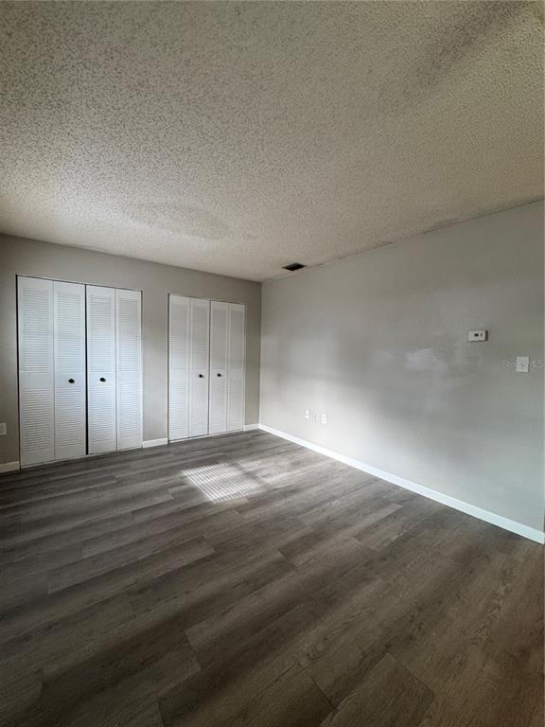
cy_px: 364
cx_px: 272
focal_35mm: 14
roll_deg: -2.0
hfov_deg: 85.7
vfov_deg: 102.1
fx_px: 294
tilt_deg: -3.3
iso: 200
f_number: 2.2
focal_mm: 2.22
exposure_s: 1/120
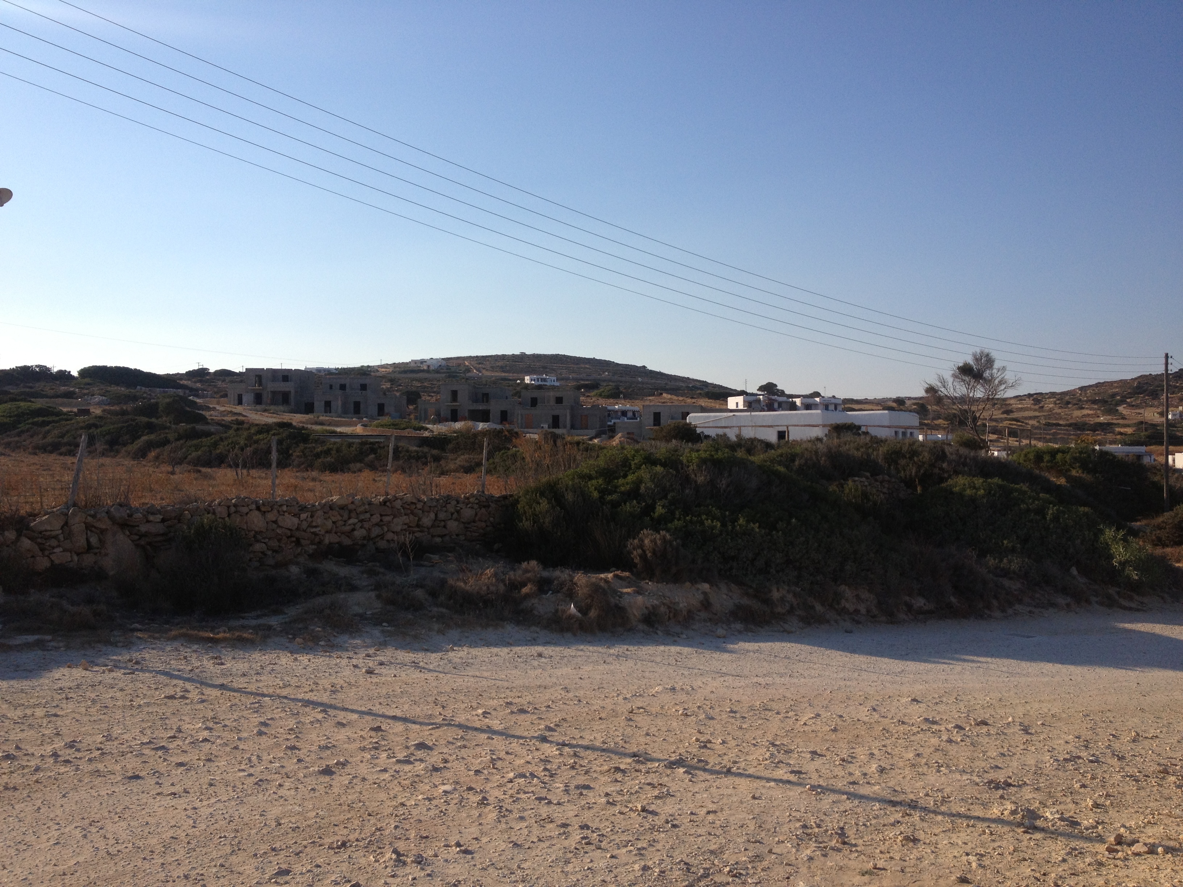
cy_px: 444
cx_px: 592
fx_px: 1196
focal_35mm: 35
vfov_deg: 40.7
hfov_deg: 52.6
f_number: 2.4
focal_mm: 4.28
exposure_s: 1/2123
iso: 50
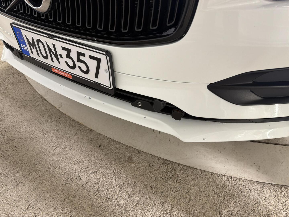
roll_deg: +0.1
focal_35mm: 24
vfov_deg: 56.8
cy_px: 108
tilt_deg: -42.6
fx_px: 200
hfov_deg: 71.6
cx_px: 144
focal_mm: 6.76
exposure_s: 1/50
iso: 160
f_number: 1.78
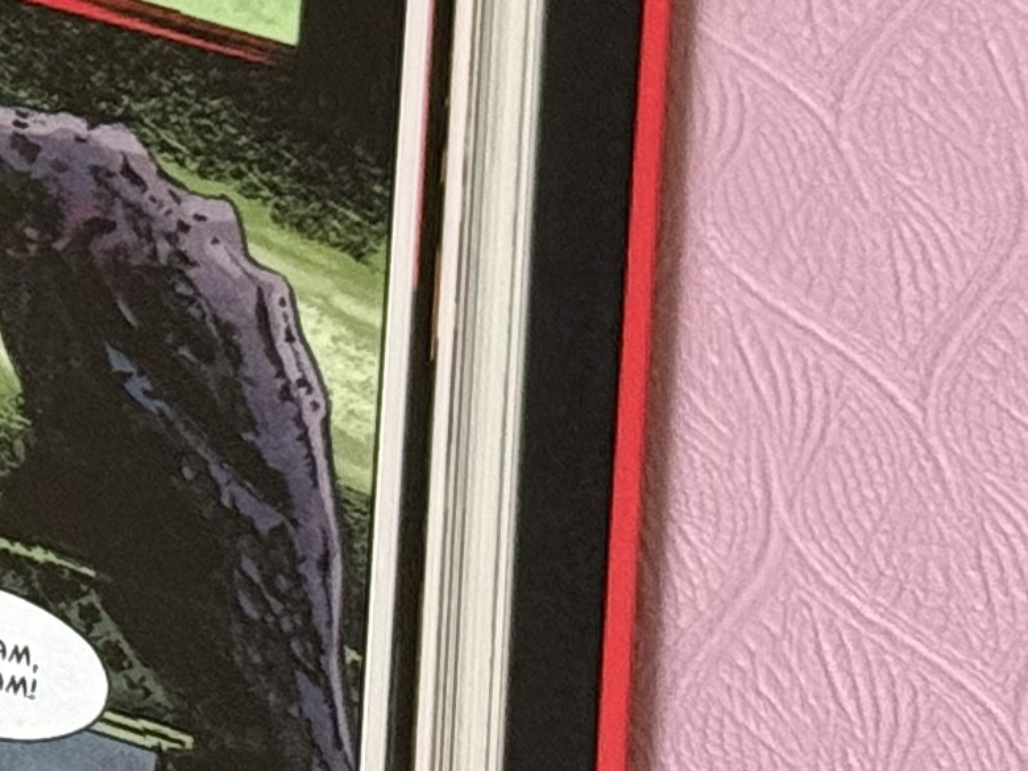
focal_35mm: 248
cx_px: -1566
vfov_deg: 6.0
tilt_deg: -57.1
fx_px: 7365
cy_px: 274
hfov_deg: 7.4
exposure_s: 1/40
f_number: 1.78
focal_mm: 6.76
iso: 500
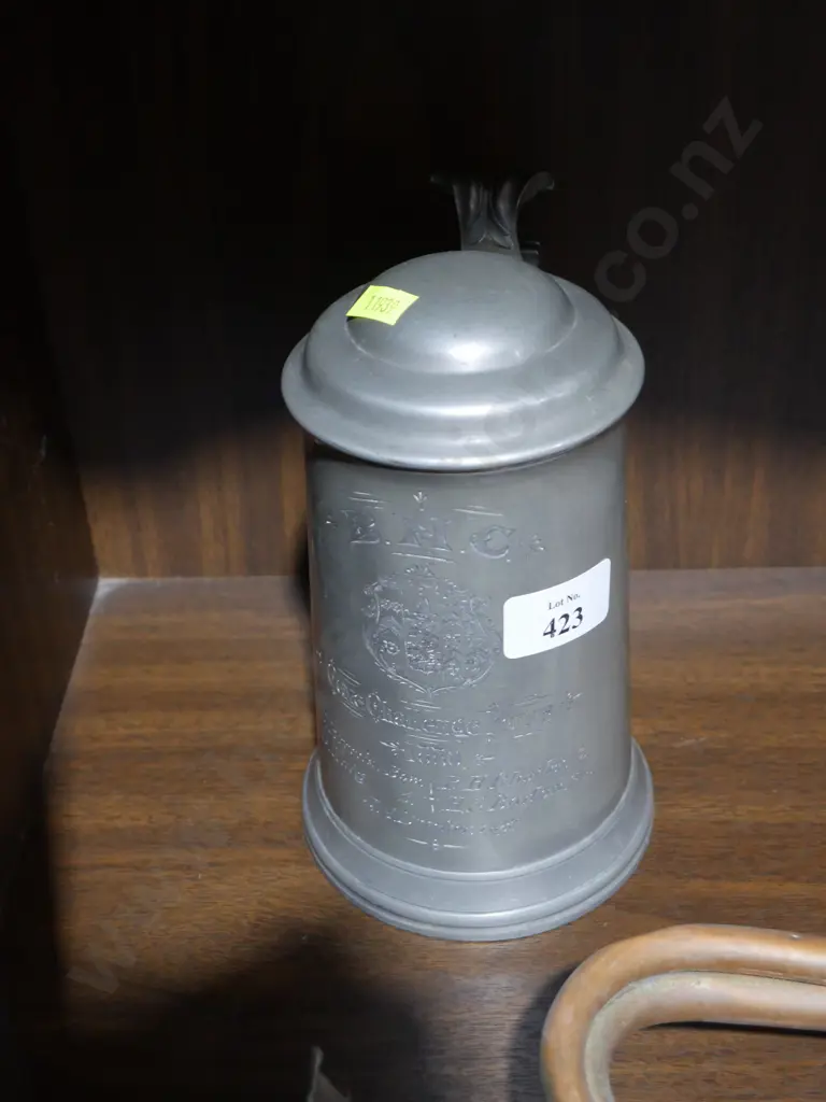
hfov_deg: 29.1
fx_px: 1591
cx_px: 413
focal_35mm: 50
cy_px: 551
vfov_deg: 38.2
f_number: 5.3
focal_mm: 25
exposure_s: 1/60
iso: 2000
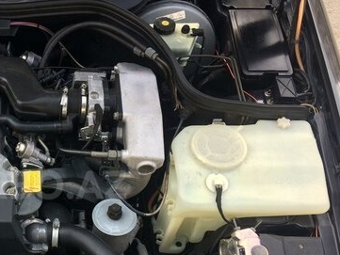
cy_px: 185
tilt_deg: -55.5
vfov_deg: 27.2
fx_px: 521
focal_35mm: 53
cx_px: 30
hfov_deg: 34.1
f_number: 2.2
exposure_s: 1/135
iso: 32
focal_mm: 4.15
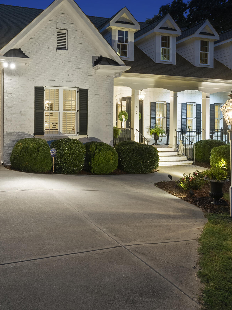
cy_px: 133
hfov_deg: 45.7
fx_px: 259
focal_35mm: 29
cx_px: 45
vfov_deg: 61.4
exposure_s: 2.5
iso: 400
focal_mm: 16
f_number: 7.1
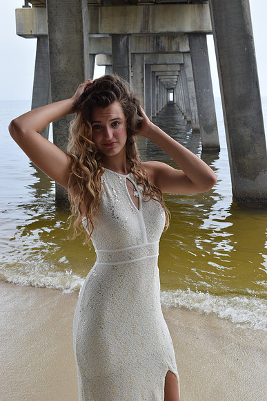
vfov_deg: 38.9
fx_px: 567
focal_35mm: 51
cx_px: 134
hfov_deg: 26.5
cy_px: 200
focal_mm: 34
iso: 250
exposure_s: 1/250
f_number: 8
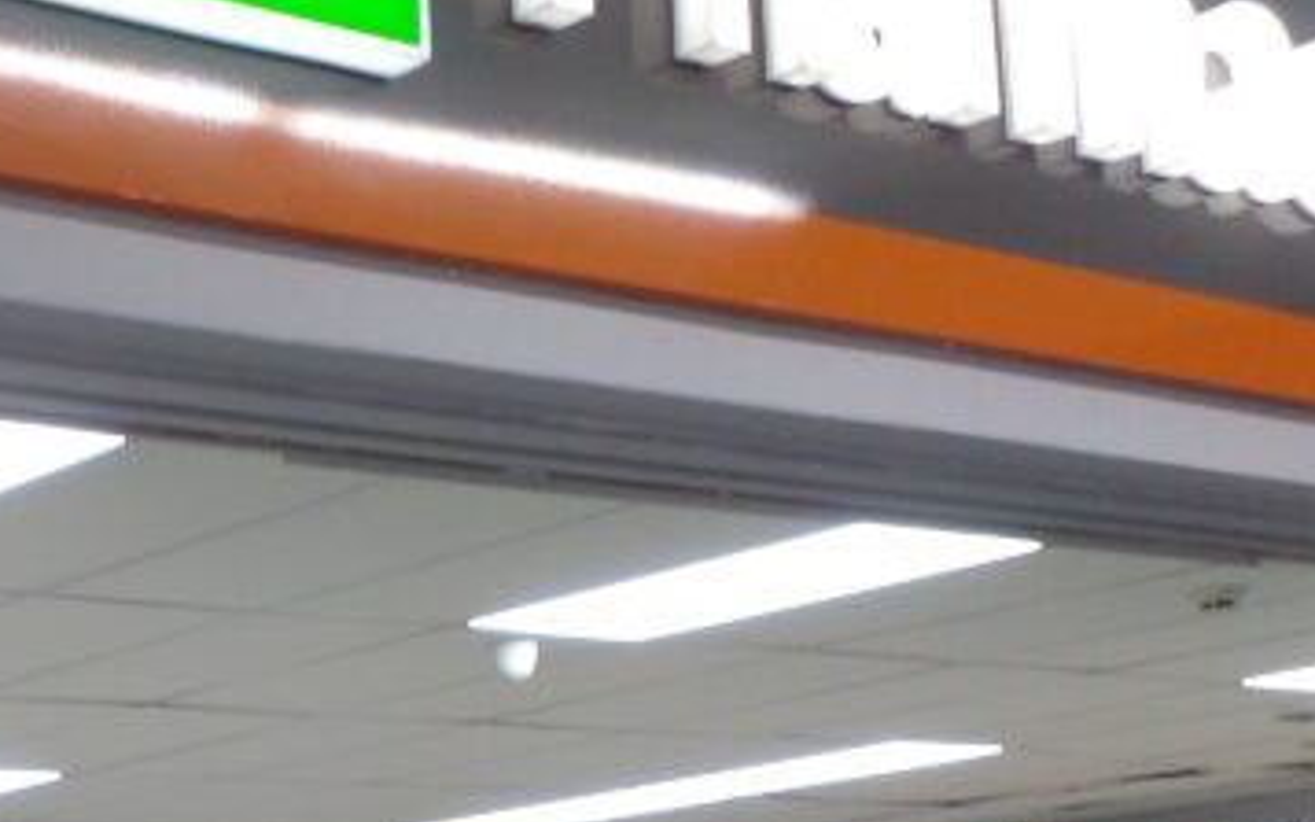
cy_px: 818
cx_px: 144
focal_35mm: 82
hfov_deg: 24.5
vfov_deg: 15.6
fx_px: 2938
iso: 80
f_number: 1.9
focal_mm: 3.6
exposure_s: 1/50
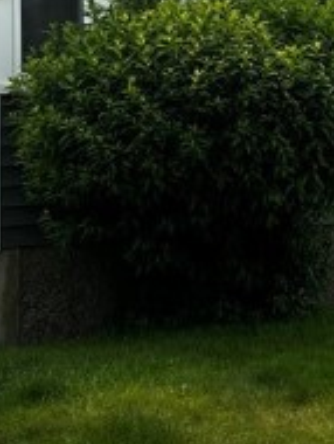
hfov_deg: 14.0
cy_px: -19
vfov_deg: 18.1
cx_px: 304
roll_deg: +1.5
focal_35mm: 105
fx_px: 1348
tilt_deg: +9.4
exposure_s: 1/2841
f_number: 1.5
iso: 50
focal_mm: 5.7
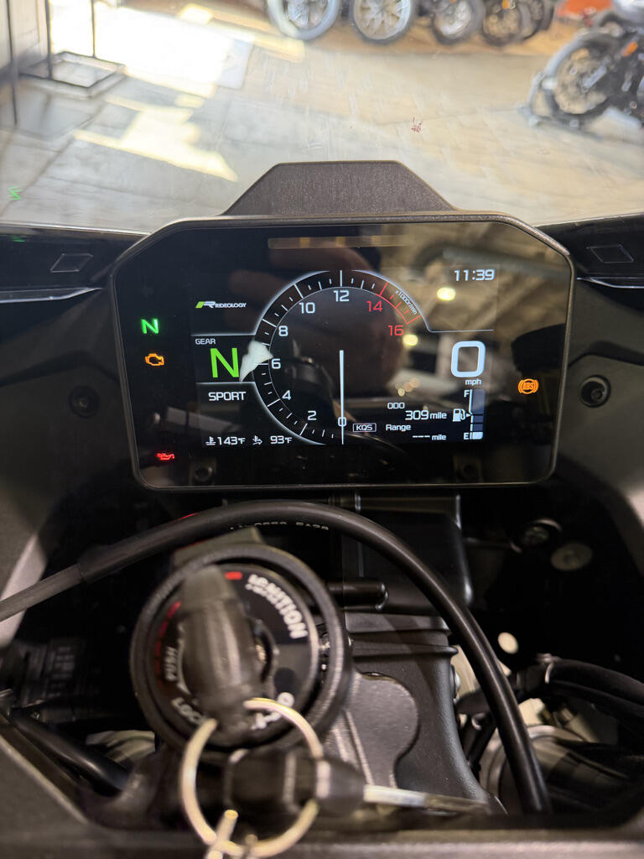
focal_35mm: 24
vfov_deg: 71.6
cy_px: 430
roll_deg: -15.3
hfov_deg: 56.8
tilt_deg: -40.8
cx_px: 322
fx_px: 595
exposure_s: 1/60
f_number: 1.78
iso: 250
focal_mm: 6.76
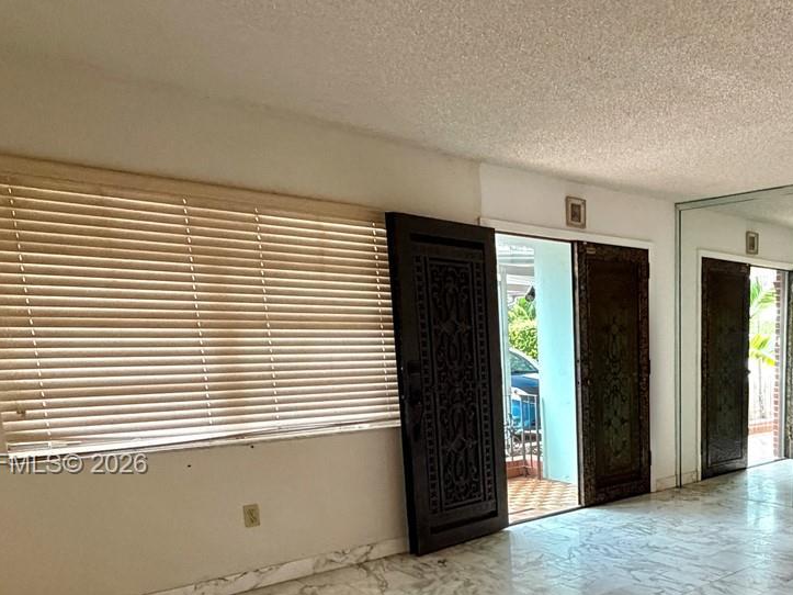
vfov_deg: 43.6
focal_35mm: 31
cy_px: 465
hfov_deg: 52.7
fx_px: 710
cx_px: 683
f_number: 2.2
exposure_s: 1/60
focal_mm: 2.22
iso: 640
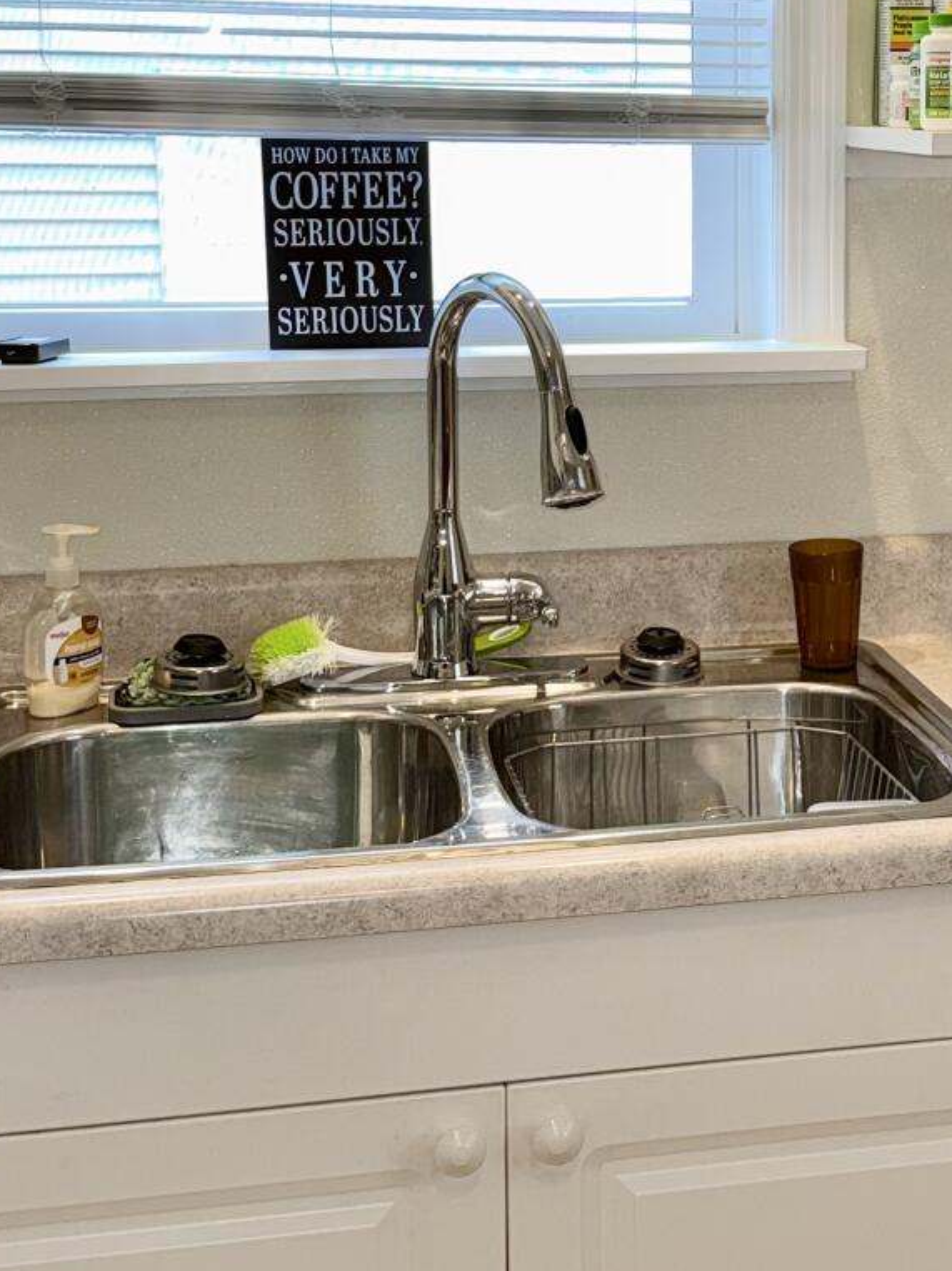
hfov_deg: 22.8
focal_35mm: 63
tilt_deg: -7.7
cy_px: 449
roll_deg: -1.1
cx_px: 830
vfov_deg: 30.6
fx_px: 2311
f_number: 1.78
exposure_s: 1/30
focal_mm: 6.76
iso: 64
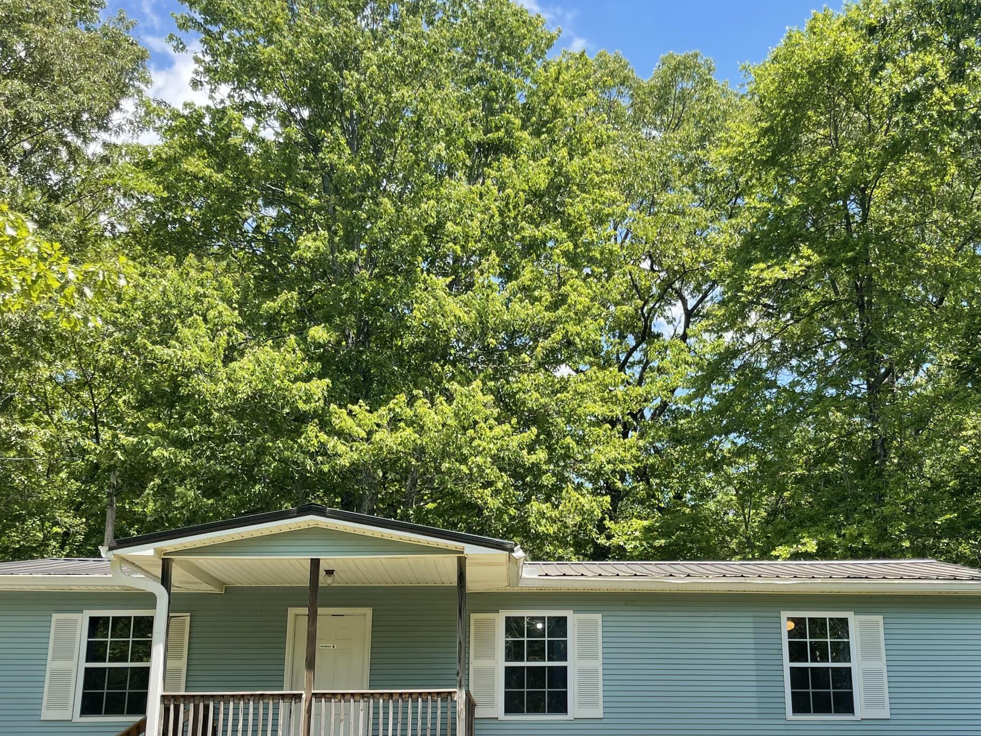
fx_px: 1134
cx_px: 570
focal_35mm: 40
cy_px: 462
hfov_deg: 46.6
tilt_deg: +14.4
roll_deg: +0.0
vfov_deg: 35.7
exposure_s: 1/1353
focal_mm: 5.1
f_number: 1.6
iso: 32
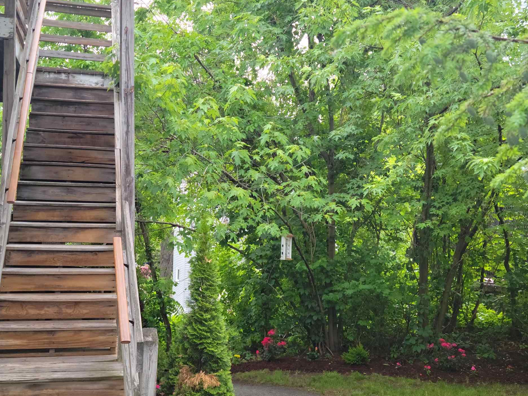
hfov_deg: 41.2
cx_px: 235
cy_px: 233
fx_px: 702
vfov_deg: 31.4
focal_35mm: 46
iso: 80
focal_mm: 5.9
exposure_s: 1/59
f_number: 2
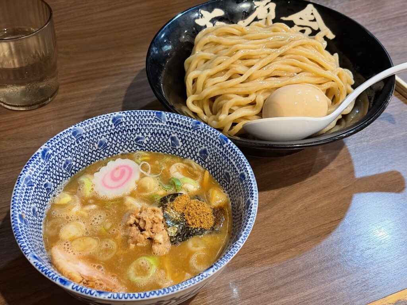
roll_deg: -0.9
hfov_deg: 36.8
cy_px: 152
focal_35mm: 52
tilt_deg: -43.9
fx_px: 611
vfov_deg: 28.0
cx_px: 204
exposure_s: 1/25
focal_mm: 5.96
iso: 320
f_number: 1.6
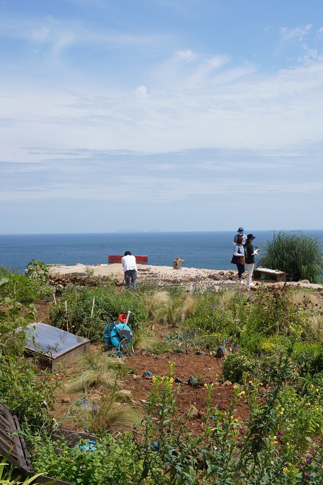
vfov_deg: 35.0
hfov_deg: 23.7
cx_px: 220
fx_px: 767
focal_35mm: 57
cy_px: 254
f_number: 13
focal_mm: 35
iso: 100
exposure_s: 1/125
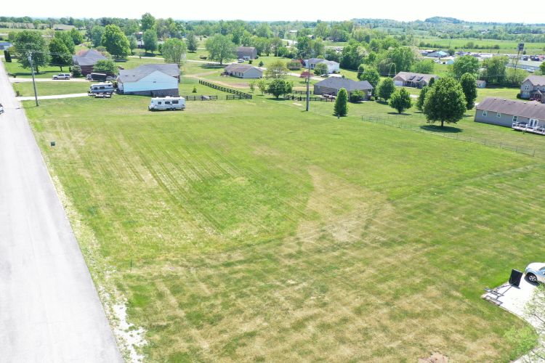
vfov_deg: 46.4
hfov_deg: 65.5
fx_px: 424
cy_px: 182
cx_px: 272
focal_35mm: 28
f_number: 5
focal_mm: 10.26
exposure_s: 1/200
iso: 100
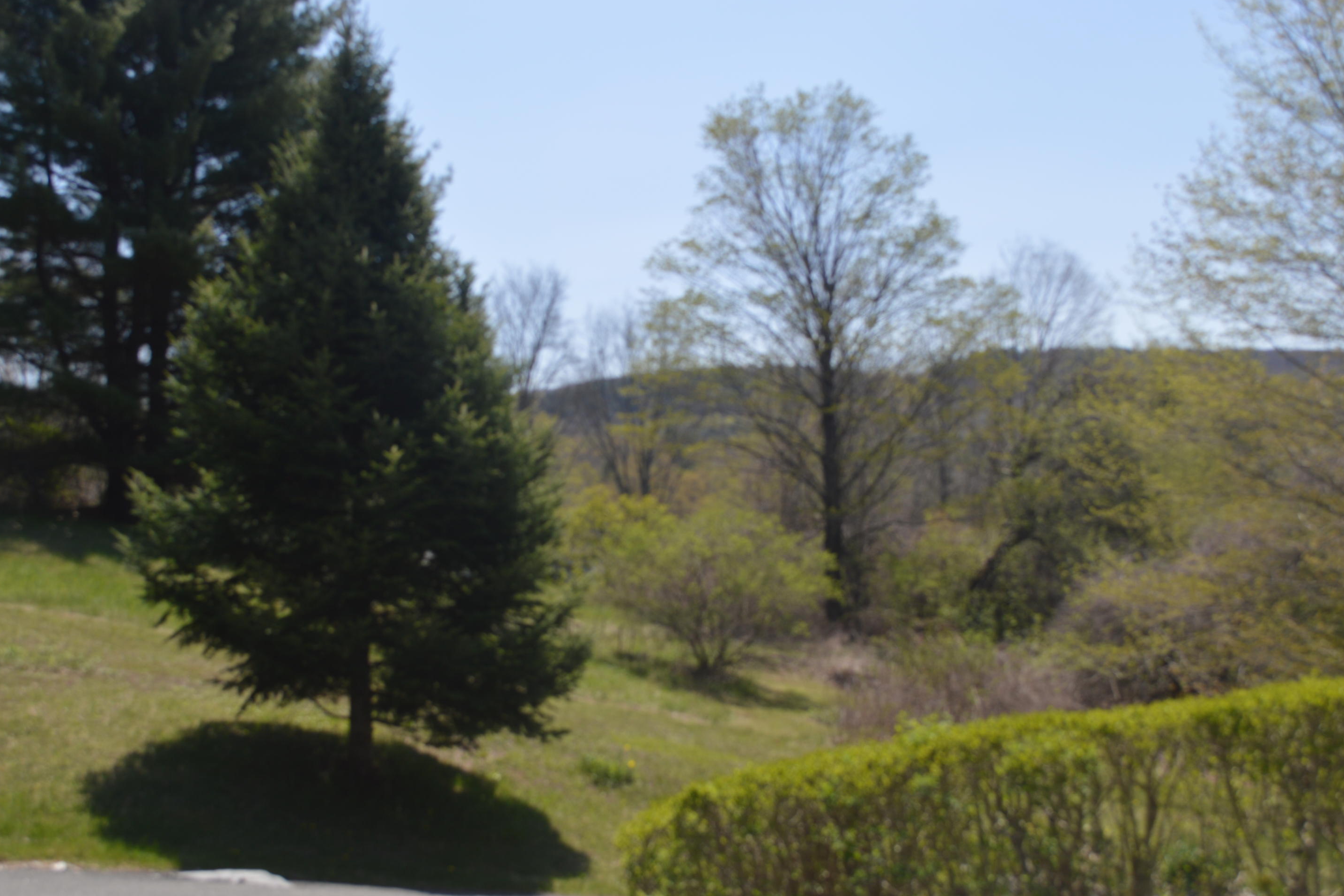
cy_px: 449
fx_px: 1754
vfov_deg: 28.6
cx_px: 662
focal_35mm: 47
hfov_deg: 41.9
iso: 100
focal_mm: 30
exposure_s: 1/200
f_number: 7.1
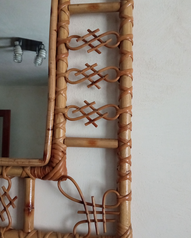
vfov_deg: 60.4
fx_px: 205
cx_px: 93
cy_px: 126
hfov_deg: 50.0
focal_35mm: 29
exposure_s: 1/25
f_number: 2.2
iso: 945
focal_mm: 3.79
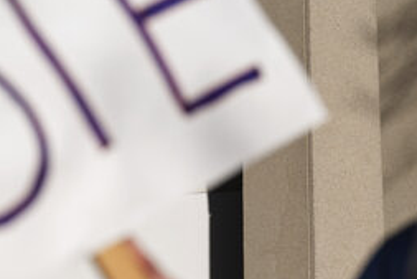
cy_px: 245
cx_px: 157
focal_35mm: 99
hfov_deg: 20.6
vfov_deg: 13.7
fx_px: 1147
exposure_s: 1/2000
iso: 50
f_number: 2.8
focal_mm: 49
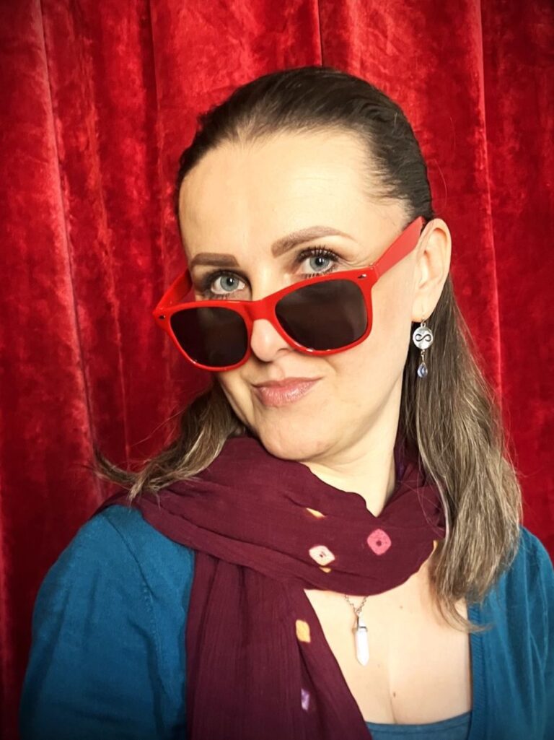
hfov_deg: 49.7
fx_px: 598
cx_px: 277
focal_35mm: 28
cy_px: 370
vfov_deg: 63.5
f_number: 1.8
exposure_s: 1/33
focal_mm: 3.99
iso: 320
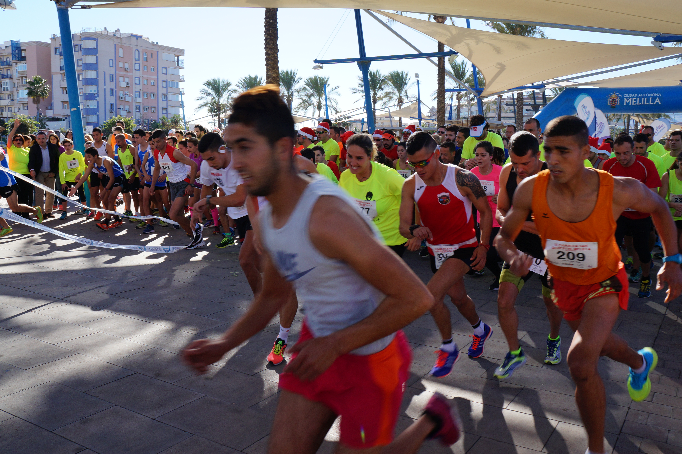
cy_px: 227
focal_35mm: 30
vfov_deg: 43.6
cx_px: 341
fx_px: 568
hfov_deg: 62.0
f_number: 10
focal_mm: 20
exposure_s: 1/200
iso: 200
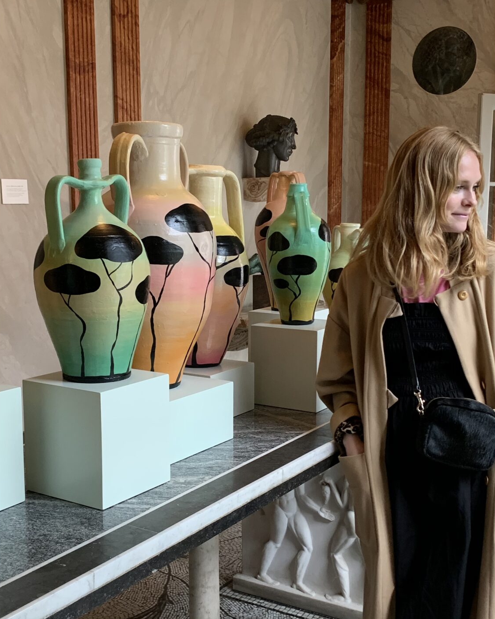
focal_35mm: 46
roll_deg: +1.0
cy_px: 349
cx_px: 204
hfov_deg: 32.7
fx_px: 842
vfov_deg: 40.3
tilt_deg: -10.3
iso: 100
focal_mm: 4.25
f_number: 1.8
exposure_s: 1/50
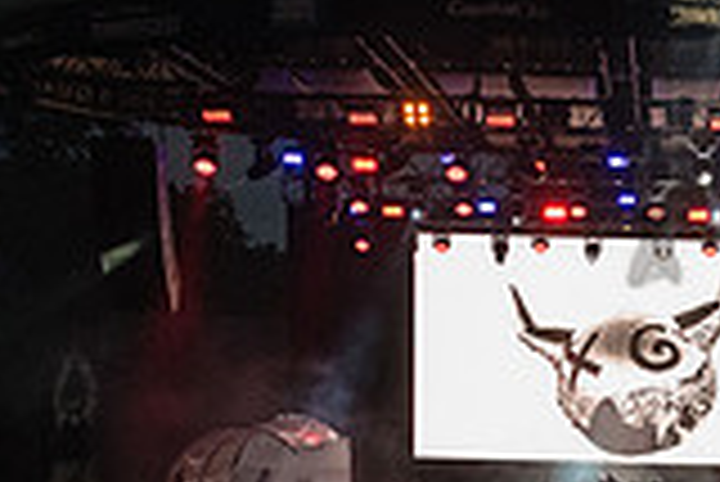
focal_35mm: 87
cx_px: 652
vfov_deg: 15.0
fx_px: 1742
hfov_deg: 22.8
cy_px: 642
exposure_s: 1/1000
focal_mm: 24
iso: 5000
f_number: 4.5
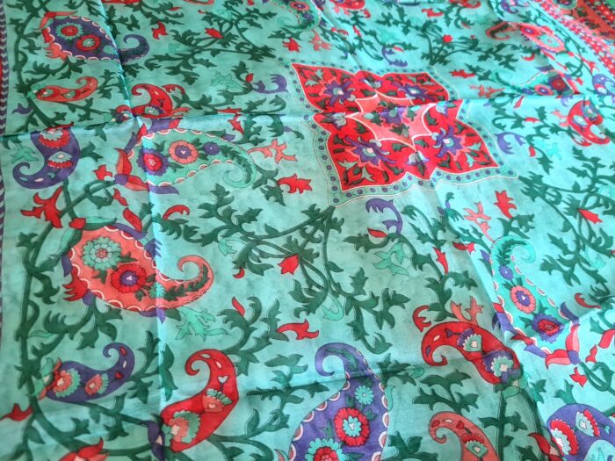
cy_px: 230
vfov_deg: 53.1
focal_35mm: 26
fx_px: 462
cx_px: 308
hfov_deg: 67.3
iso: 160
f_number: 1.8
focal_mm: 5.4
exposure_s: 1/40
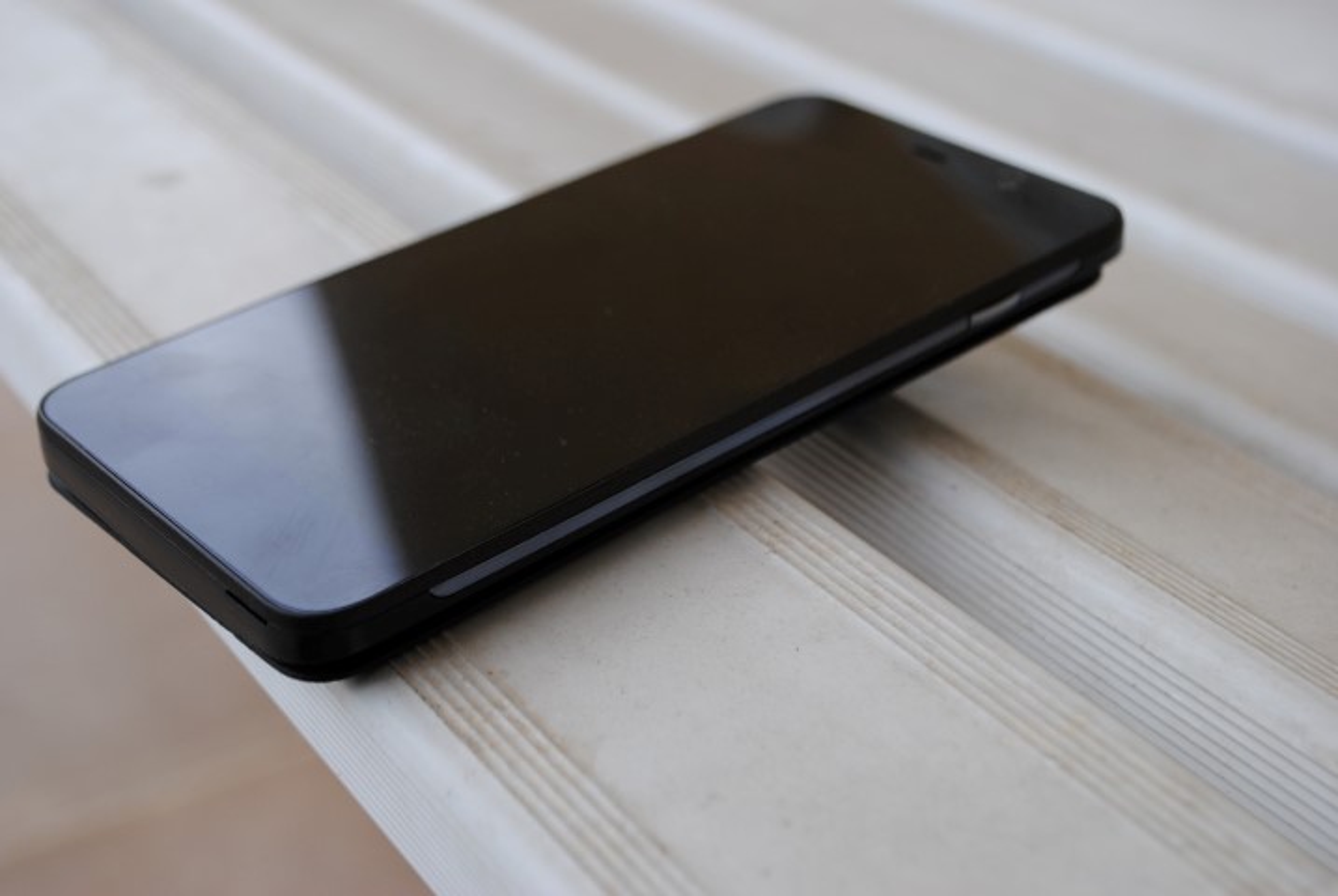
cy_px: 448
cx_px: 669
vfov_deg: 25.1
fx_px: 2009
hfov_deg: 36.8
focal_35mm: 54
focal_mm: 36
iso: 200
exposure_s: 1/60
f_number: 5
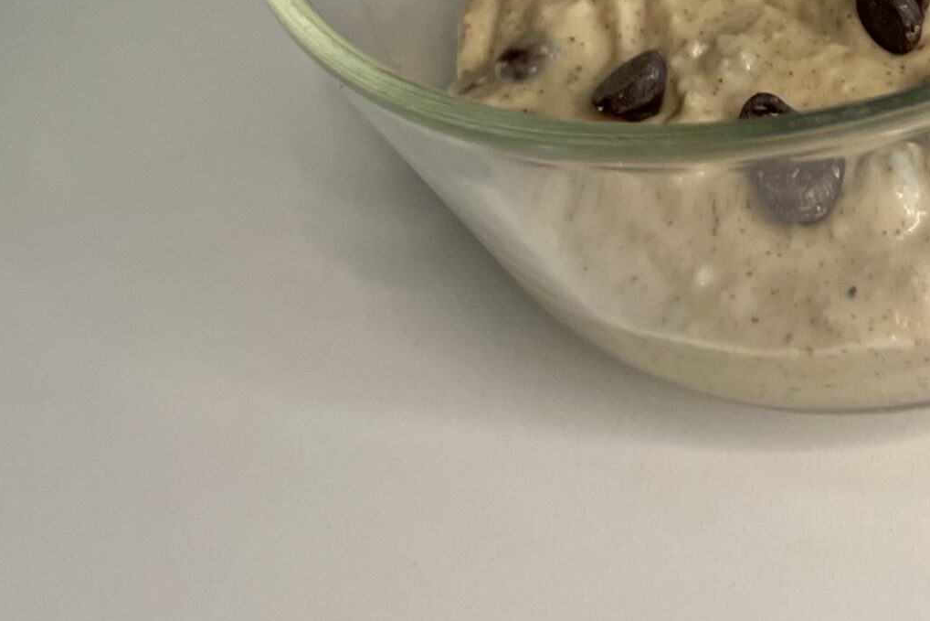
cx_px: 962
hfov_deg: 27.7
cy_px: -93
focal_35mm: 68
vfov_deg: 19.1
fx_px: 1757
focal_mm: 5.7
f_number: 1.5
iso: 250
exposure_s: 1/60
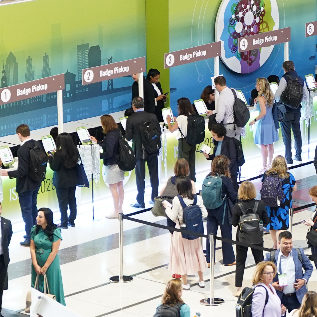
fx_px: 2321
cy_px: 175
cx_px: 334
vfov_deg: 7.8
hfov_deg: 7.8
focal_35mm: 224
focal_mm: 60
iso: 1250
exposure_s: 1/160
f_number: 2
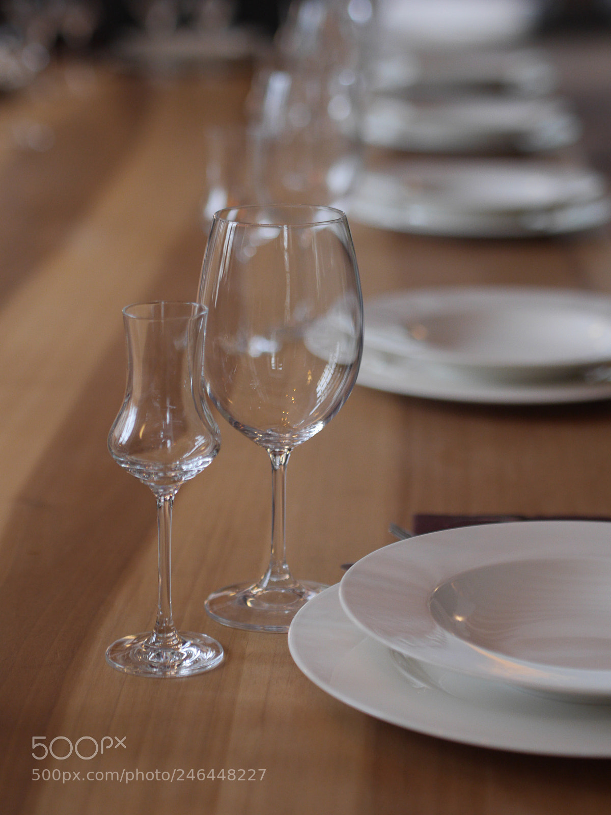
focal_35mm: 90
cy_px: 408
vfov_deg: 21.8
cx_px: 306
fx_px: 2118
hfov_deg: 16.4
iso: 640
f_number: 2
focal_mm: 45
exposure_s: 1/100
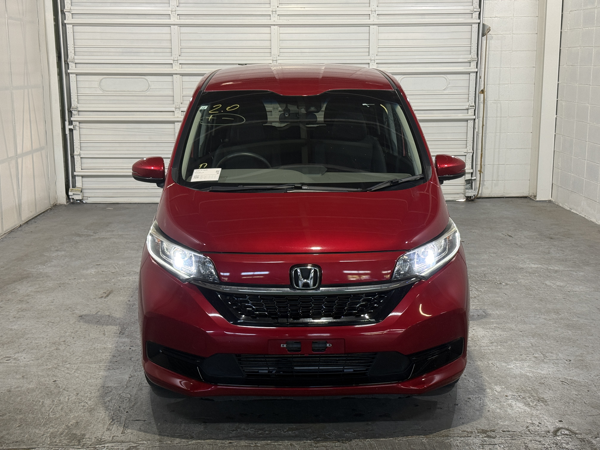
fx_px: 832
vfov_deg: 30.3
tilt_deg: -10.3
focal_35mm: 48
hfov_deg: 39.7
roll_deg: -0.5
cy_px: 225
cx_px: 300
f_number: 1.78
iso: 50
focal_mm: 6.76
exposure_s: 1/60
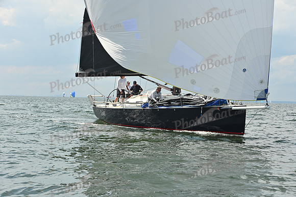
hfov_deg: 28.8
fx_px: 576
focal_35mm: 70
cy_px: 98
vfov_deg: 19.5
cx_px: 148
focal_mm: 70
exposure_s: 1/1600
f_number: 7.1
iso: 320
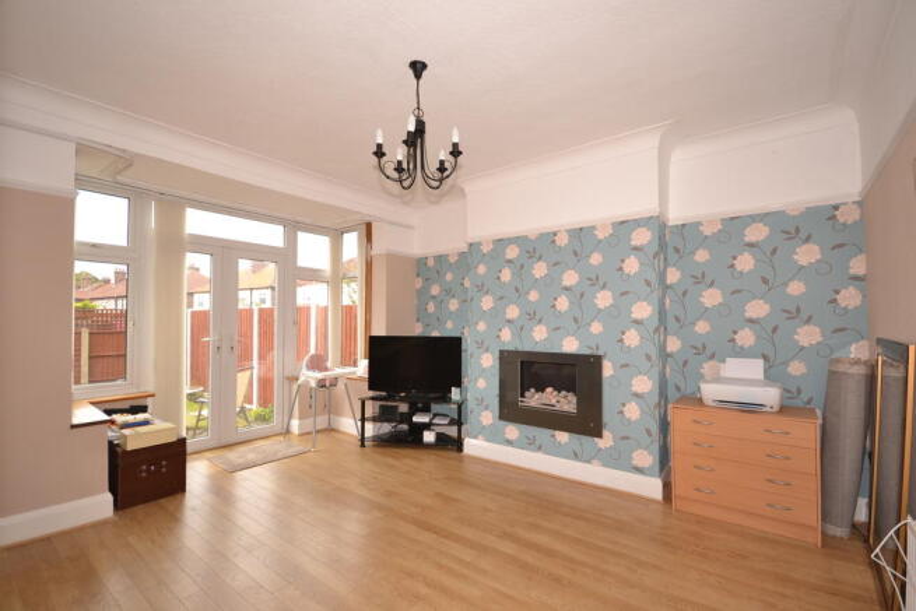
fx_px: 382
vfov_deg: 77.4
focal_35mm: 15
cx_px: 458
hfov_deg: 100.4
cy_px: 306
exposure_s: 1/125
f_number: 5.6
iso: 220
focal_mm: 10
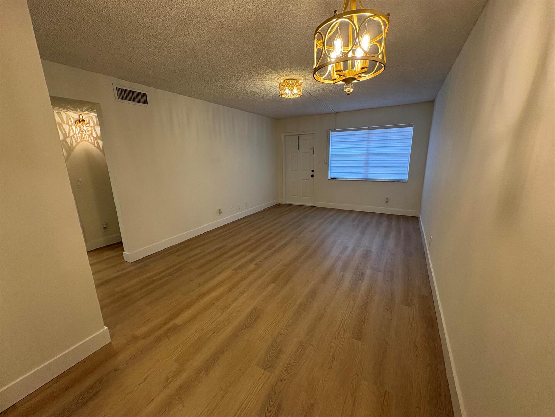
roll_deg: +1.5
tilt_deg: -13.5
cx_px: 278
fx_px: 224
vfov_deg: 85.7
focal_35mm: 14
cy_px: 208
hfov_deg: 102.1
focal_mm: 2.22
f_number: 2.2
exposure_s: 1/60
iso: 125
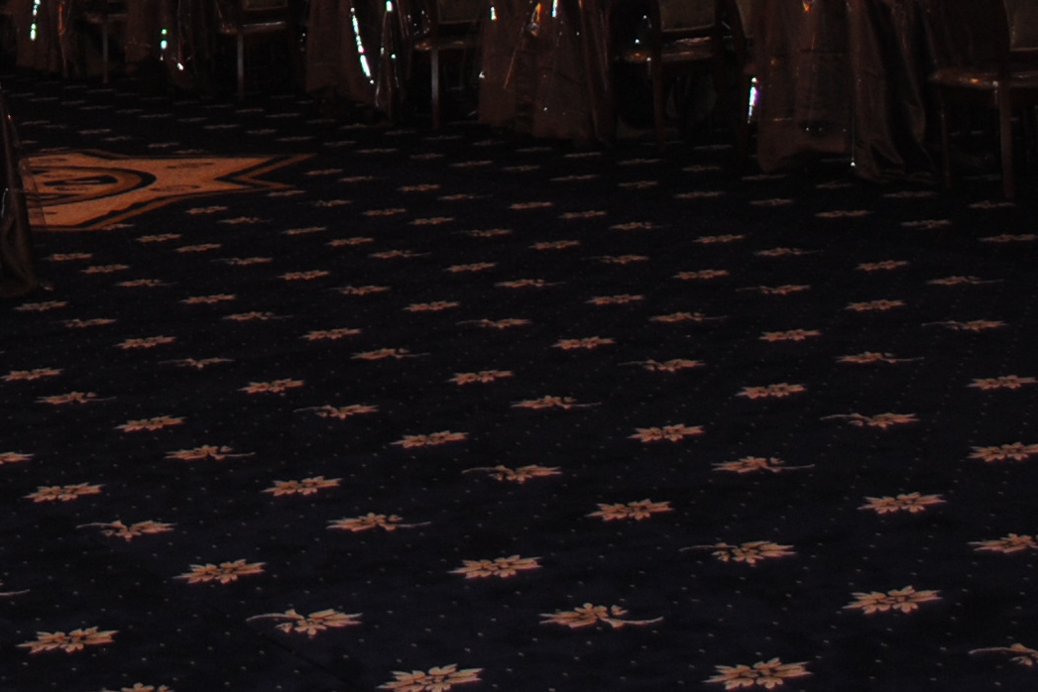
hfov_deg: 19.0
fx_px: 2883
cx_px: -279
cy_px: -556
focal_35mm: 100
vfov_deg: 12.5
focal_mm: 18
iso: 200
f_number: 3.5
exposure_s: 1/60
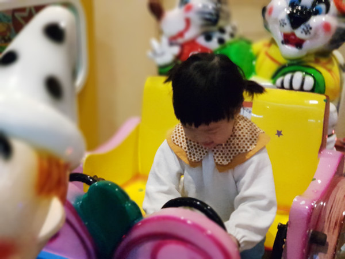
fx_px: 518
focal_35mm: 52
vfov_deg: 28.0
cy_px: 130
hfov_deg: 36.8
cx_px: 172
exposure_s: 1/30
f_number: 2.4
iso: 1250
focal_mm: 6
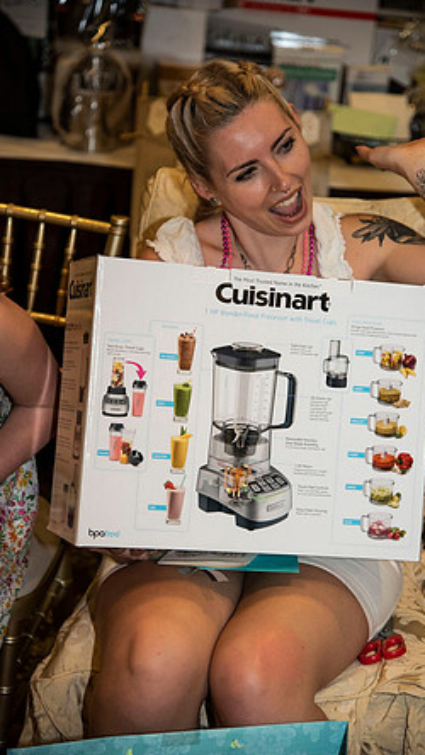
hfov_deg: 13.9
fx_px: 1742
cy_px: 376
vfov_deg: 24.5
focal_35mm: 87
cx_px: 241
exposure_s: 1/200
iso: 640
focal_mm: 82
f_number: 4
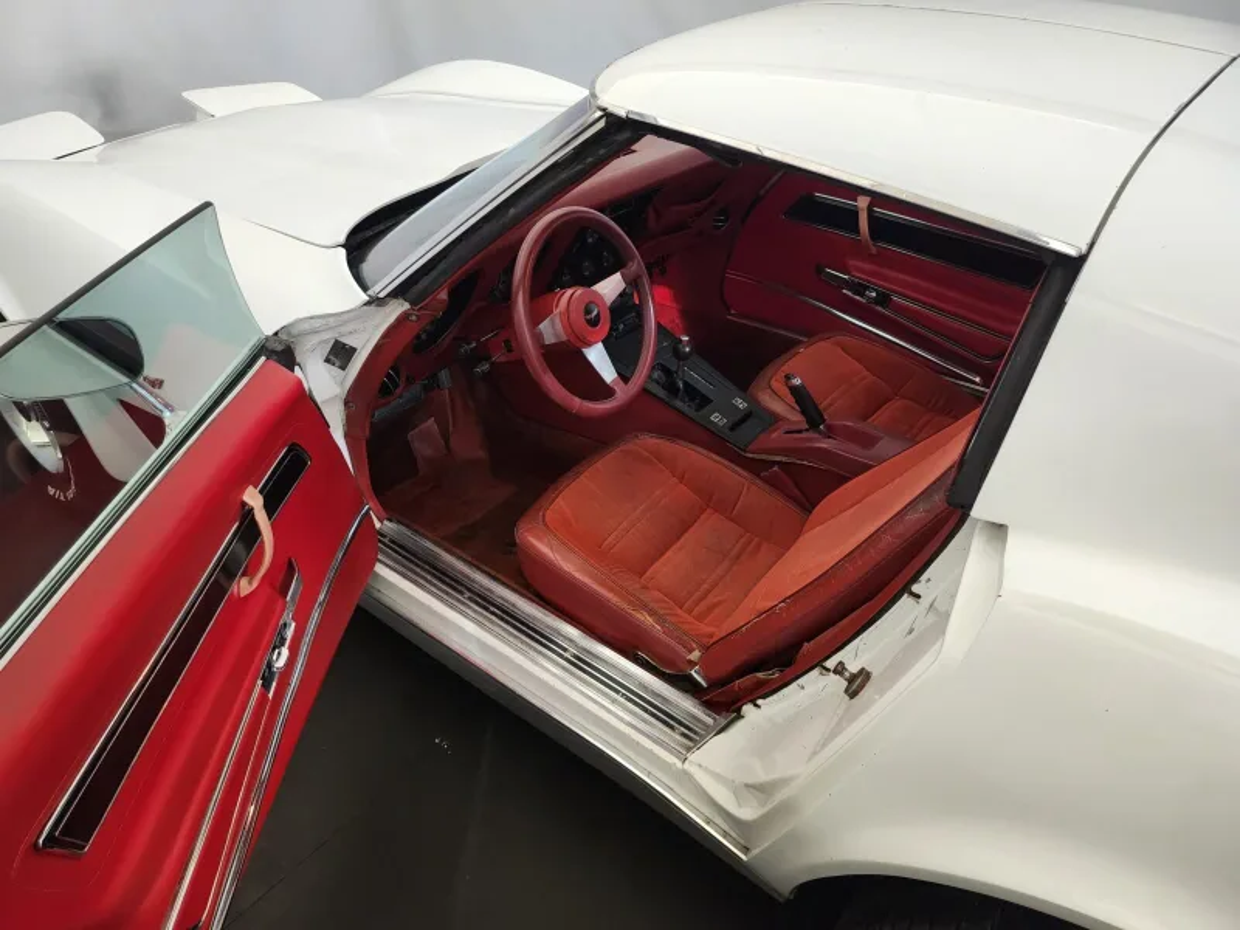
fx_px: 860
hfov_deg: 71.6
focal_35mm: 24
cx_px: 620
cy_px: 465
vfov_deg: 56.8
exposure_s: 1/25
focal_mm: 5
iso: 1000
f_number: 1.8
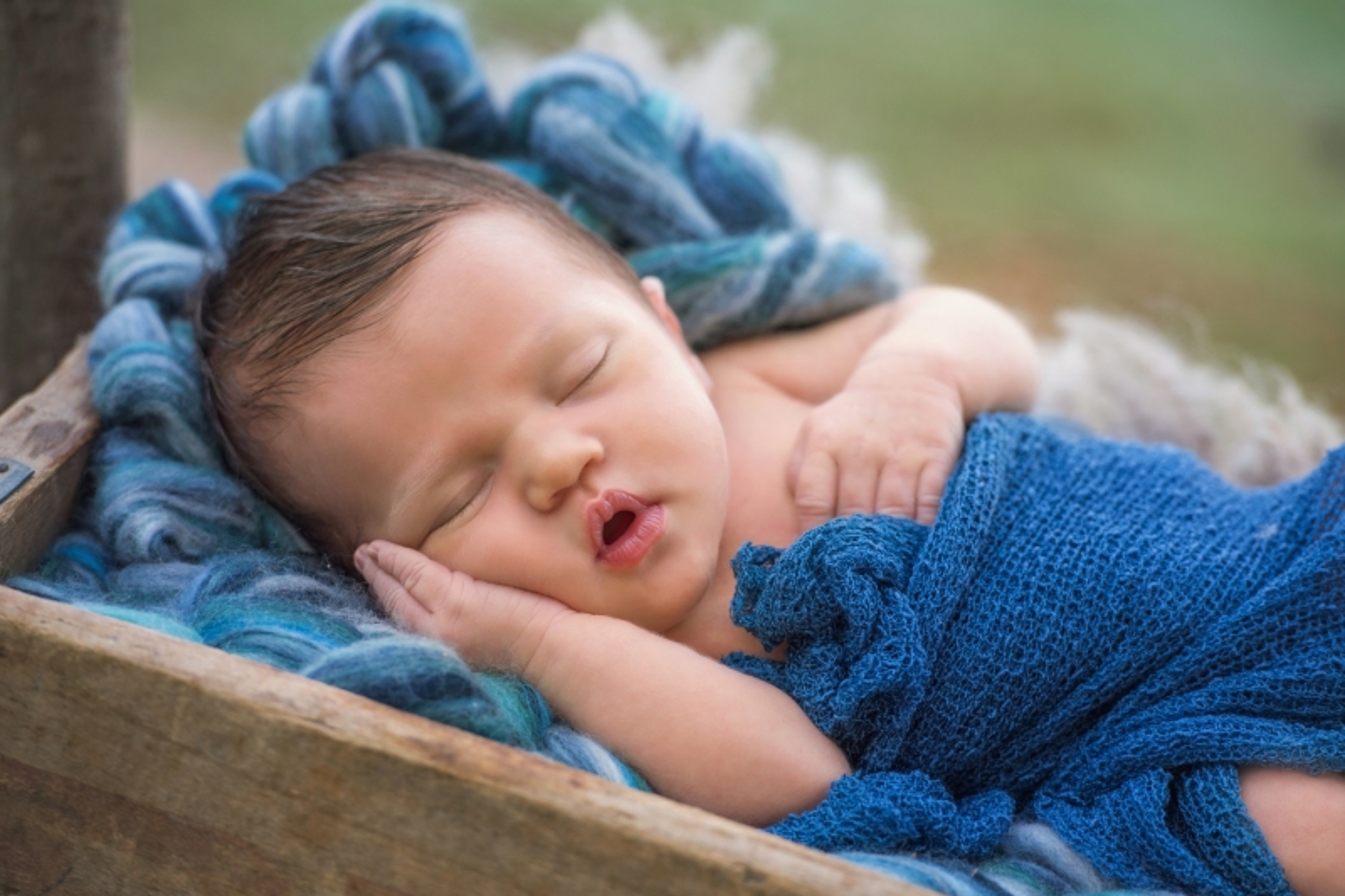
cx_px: 672
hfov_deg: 10.3
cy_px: 448
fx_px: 7470
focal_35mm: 200
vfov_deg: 6.9
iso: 500
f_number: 4.5
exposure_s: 1/250
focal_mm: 200
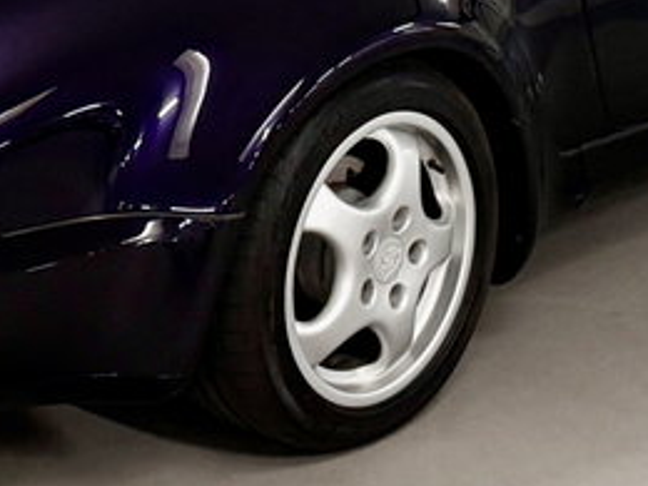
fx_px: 1329
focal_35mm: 71
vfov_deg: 19.4
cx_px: 237
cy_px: -107
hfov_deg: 27.3
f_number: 1.78
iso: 320
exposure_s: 1/100
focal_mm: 6.76
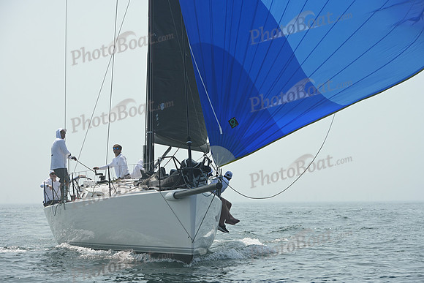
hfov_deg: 15.8
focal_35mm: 130
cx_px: 212
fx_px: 1531
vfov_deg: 10.6
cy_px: 142
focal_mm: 130
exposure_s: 1/1250
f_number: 9
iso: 320
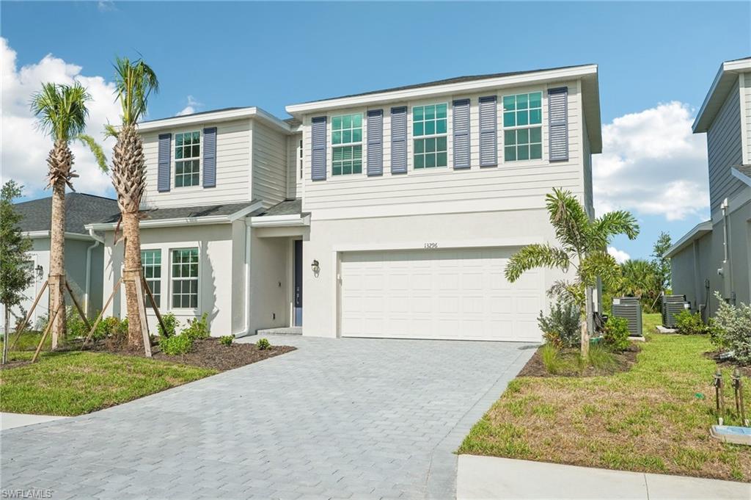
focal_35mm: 28
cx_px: 376
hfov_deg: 64.6
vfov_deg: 45.6
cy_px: 250
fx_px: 594
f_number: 8
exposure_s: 1/2500
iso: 400
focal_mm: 28.5
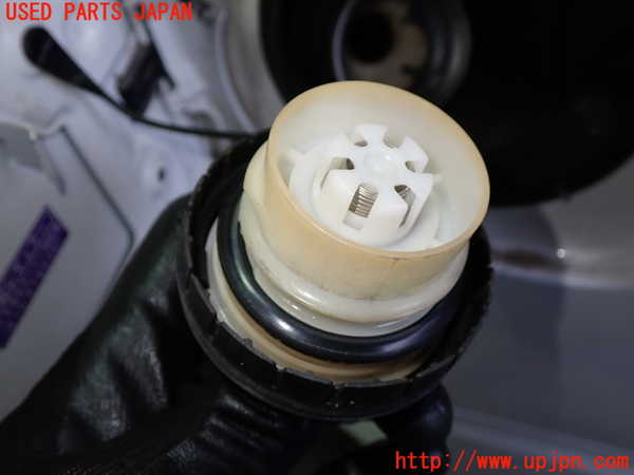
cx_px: 317
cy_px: 238
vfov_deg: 39.7
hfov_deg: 51.4
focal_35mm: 36
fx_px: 659
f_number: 2.5
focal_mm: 6.37
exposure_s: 1/60
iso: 200
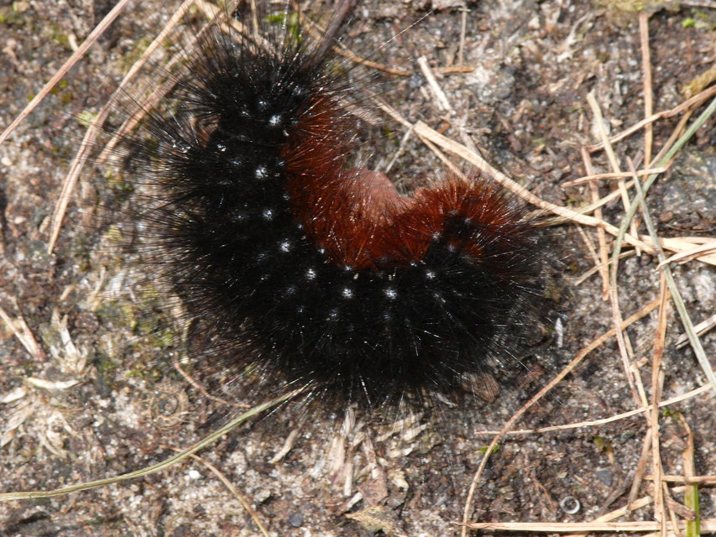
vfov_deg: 7.7
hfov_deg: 10.2
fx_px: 4013
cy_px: 268
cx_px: 358
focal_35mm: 194
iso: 100
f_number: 8
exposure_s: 1/250
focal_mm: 41.1
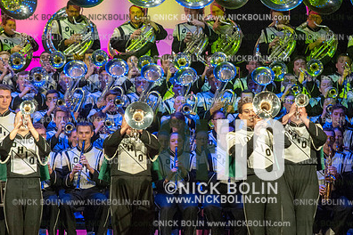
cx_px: 221
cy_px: 161
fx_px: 3157
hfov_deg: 6.4
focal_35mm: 322
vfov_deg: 4.3
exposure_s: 1/200
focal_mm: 220
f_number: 5.6
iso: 8000
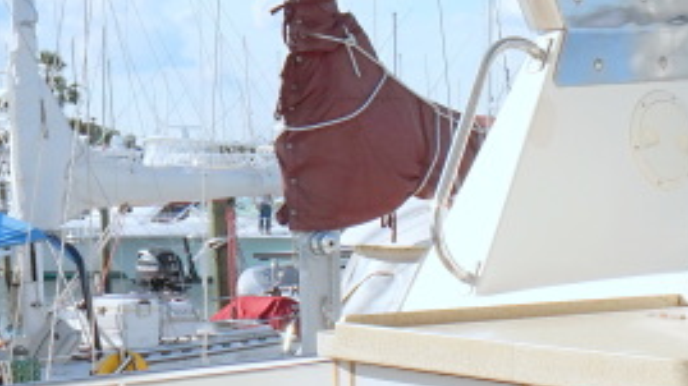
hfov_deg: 24.8
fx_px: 1532
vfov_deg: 13.5
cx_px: 583
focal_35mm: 84
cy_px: 594
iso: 100
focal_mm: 16
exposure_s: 1/100
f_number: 11
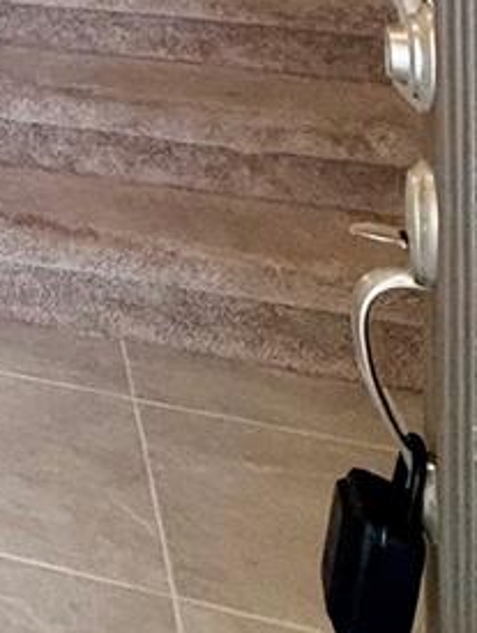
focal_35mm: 61
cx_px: -399
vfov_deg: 23.8
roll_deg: -0.3
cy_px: -359
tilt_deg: +0.1
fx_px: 1118
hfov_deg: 18.4
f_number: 2.2
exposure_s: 1/120
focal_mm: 2.22
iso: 160
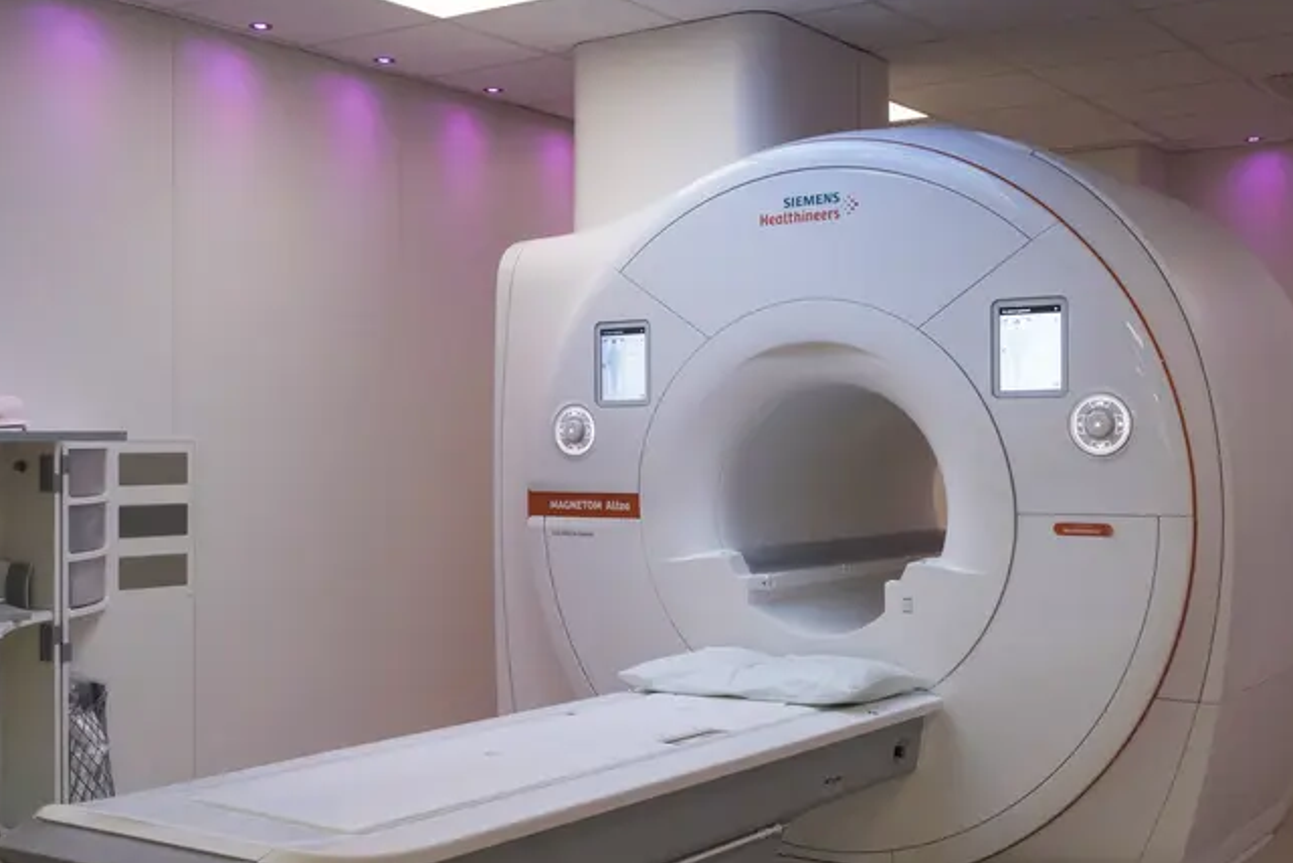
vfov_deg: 29.9
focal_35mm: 45
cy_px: 435
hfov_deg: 43.5
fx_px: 1617
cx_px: 580
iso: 800
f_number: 5.6
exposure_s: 1/125
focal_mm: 16
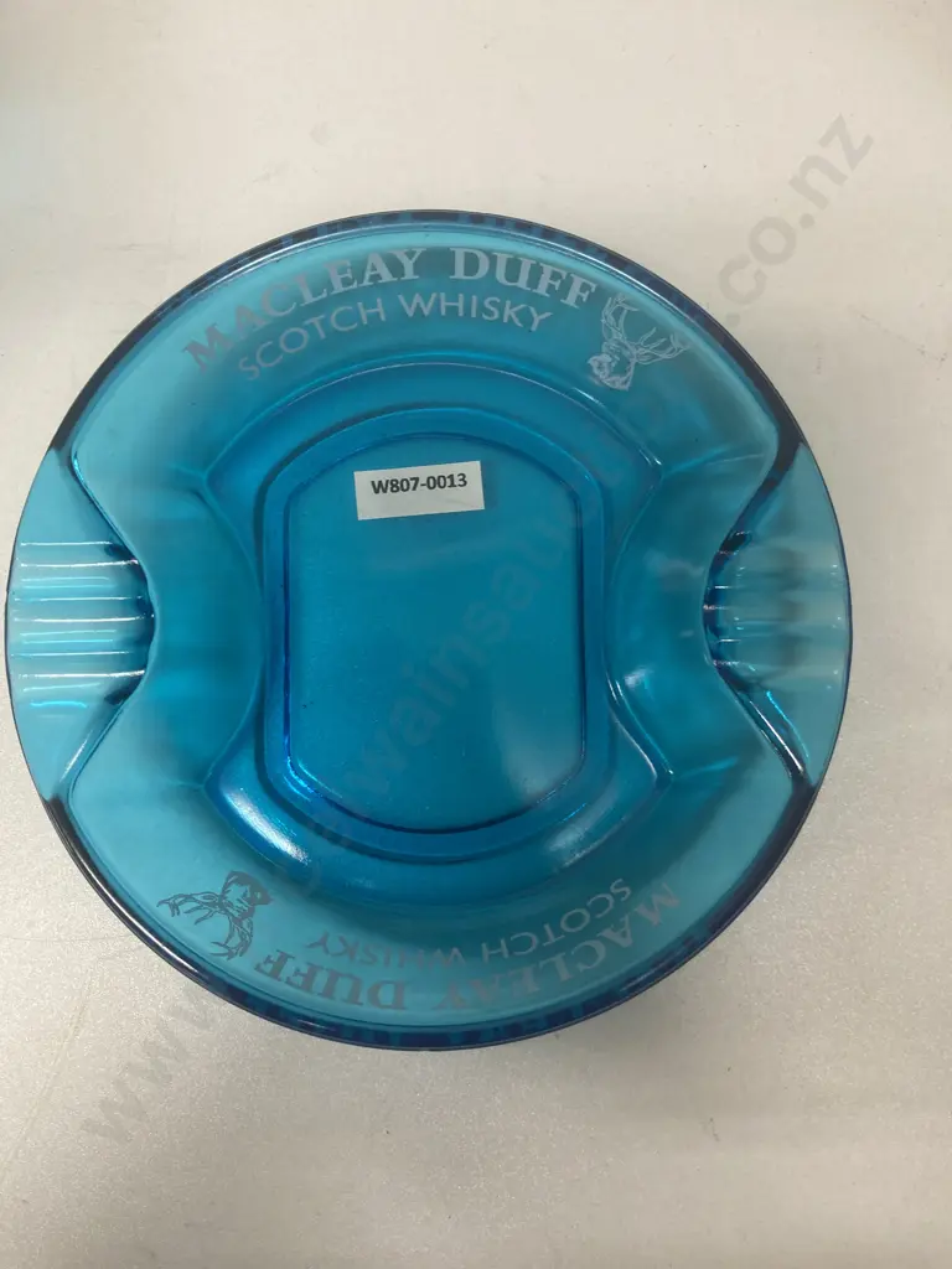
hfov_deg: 49.7
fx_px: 1027
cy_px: 634
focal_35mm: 28
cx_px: 476
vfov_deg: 63.4
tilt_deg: -84.2
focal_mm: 3.99
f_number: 1.8
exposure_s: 1/50
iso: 80
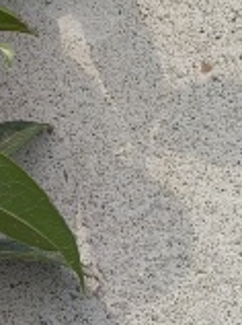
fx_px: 1645
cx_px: -213
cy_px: 108
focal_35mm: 176
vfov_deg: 11.2
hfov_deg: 8.1
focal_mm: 4.84
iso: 80
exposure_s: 1/1024
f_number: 1.8
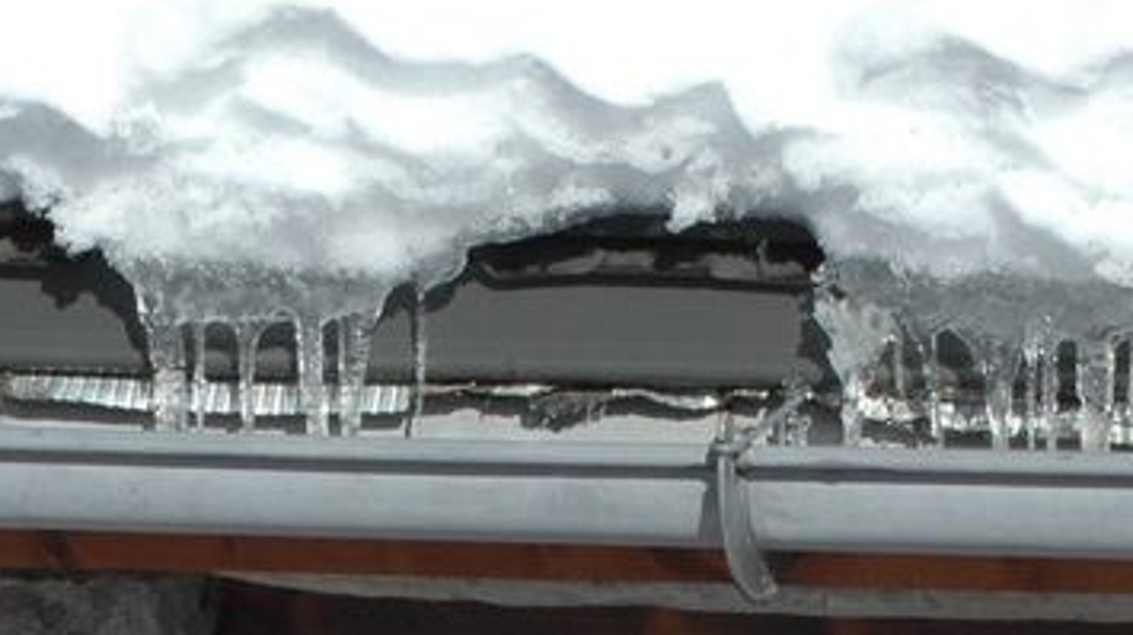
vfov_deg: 3.3
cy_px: 1047
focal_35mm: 363
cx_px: 351
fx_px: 10896
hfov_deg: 5.9
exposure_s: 1/400
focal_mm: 70
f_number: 10
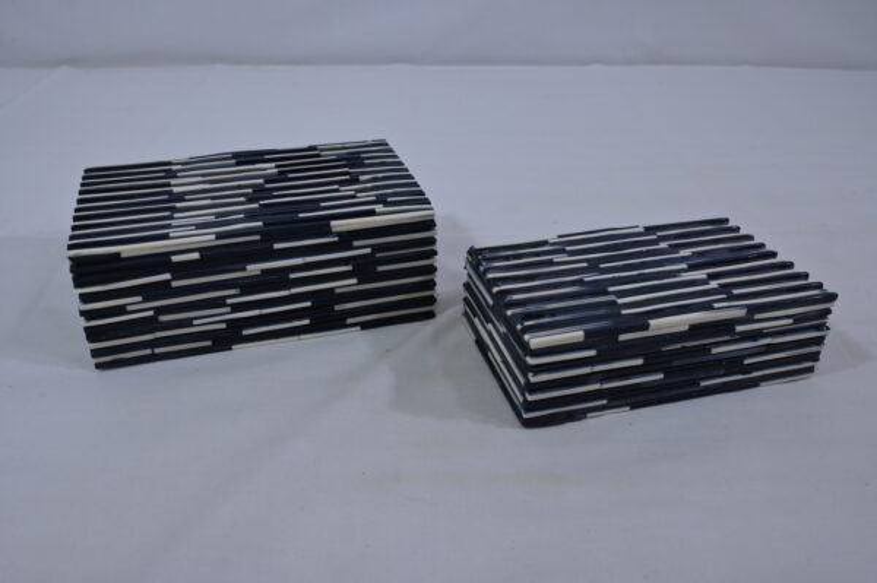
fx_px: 755
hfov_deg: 60.3
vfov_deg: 42.3
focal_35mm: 31
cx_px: 438
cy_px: 292
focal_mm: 31
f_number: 9
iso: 500
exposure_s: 1/125
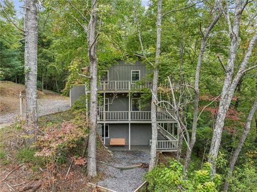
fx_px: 178
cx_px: 128
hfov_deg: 71.6
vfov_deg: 56.7
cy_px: 96
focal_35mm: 24
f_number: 2.8
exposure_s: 1/200
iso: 130
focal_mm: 12.3
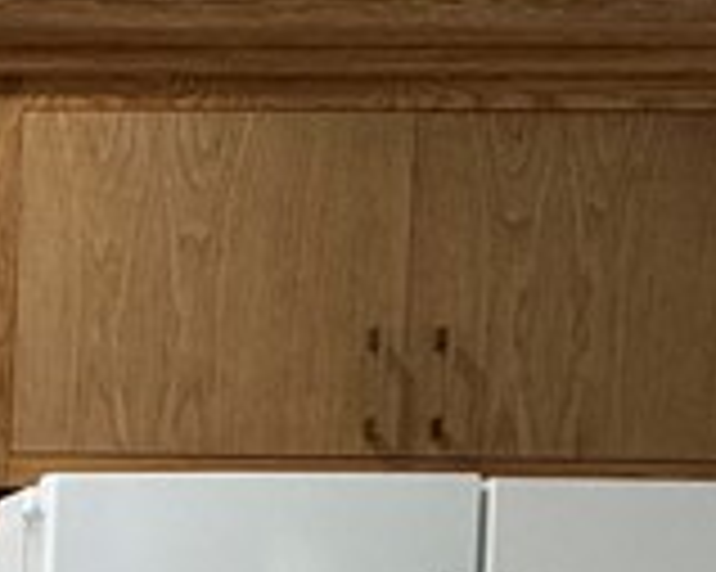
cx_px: -770
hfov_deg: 16.1
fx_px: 1864
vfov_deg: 15.9
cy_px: 887
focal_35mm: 88
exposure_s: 1/120
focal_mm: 2.22
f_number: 2.2
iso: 200
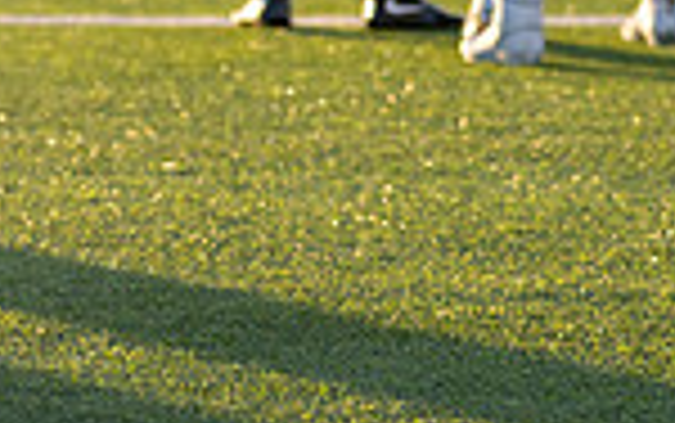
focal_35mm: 338
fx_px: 6222
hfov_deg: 6.1
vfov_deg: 3.9
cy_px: -384
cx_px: -420
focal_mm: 70
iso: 200
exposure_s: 1/640
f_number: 2.8
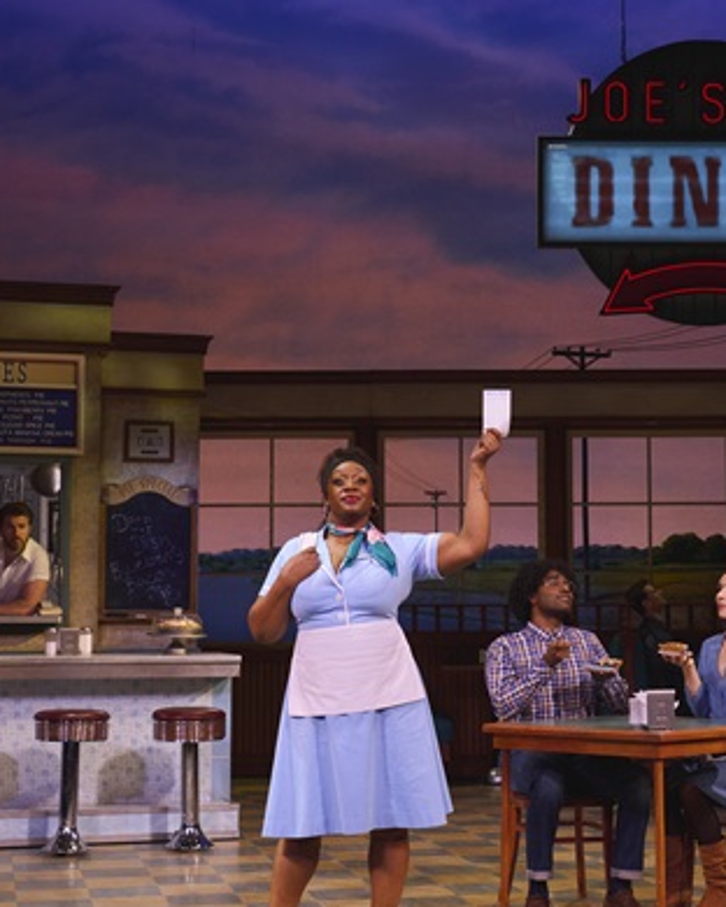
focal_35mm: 65
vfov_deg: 29.1
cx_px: 472
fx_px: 1746
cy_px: 479
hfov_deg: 23.4
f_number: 5.6
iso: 640
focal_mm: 36
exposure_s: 1/200
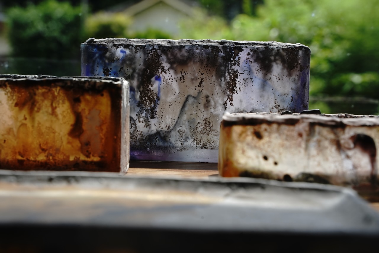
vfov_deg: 18.2
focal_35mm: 75
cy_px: 126
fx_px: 790
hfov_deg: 27.0
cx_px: 190
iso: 320
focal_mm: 75
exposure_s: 1/320
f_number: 11
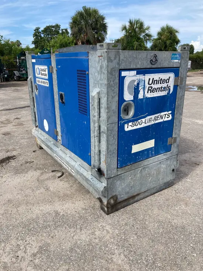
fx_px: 219
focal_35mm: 28
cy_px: 136
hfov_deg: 49.8
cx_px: 102
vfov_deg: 63.4
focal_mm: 3.99
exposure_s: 1/1946
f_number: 1.8
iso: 20
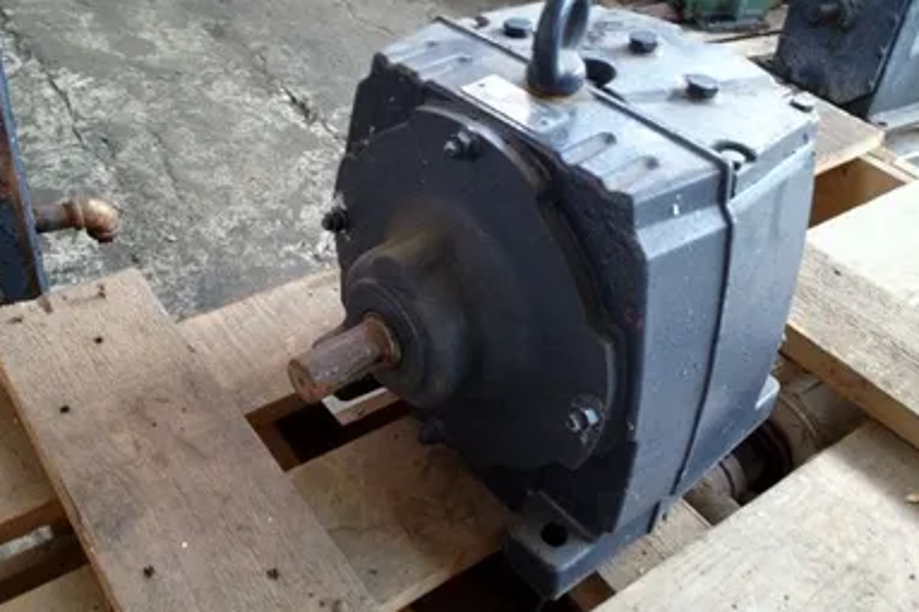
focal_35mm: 38
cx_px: 454
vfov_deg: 35.0
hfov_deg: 50.7
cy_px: 262
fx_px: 970
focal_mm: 4.28
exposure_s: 1/15
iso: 400
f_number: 2.4
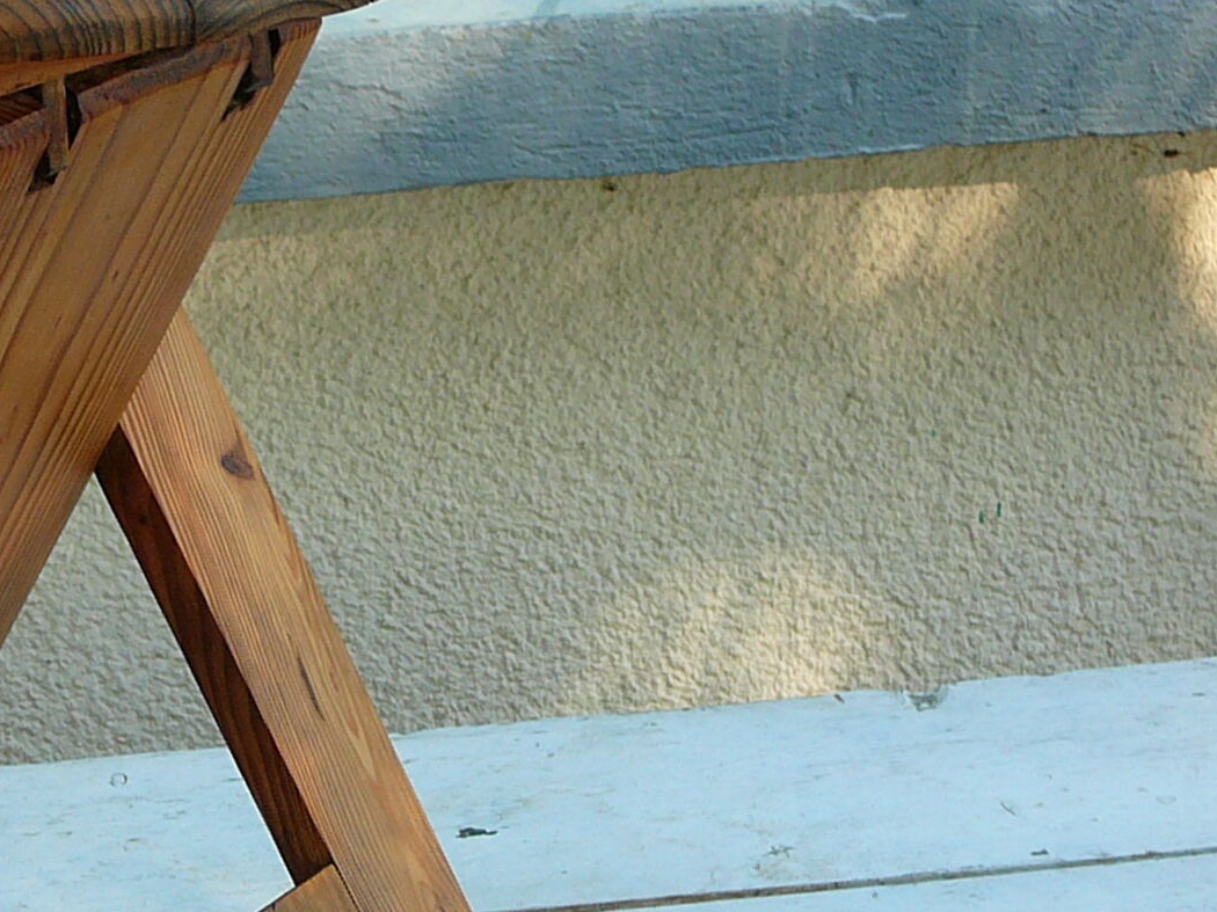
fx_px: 3515
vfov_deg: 14.7
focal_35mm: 100
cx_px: 174
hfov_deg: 19.4
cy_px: 740
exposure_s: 1/80
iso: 80
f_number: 3.1
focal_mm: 6.1
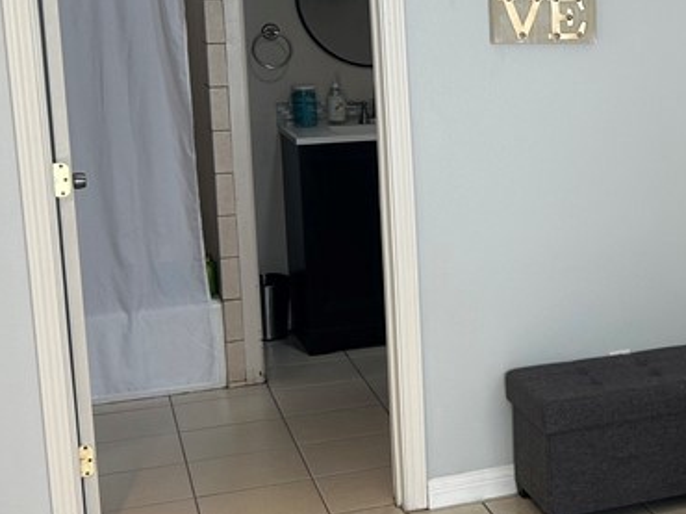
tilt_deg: -12.0
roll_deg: -0.5
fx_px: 1426
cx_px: 840
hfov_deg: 24.3
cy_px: 200
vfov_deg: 20.4
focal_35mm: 72
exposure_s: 1/127
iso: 32
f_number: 1.5
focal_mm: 5.7
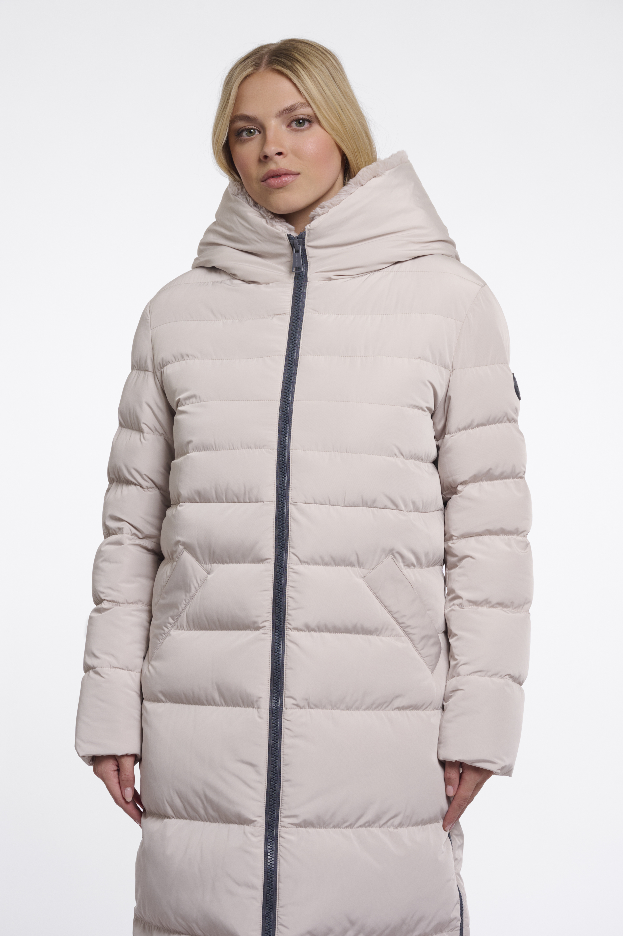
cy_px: 468
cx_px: 312
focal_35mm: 84
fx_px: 2183
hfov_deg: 16.2
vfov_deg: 24.2
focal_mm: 84
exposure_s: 1/160
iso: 125
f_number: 8
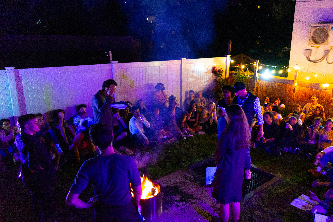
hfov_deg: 65.5
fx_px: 259
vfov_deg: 46.4
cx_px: 166
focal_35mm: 28
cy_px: 111
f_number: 3.5
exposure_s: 1/25
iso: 2500
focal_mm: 28
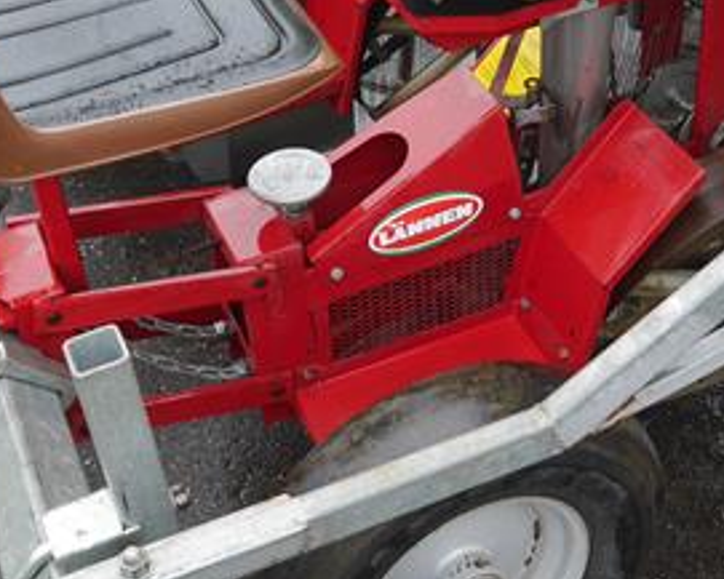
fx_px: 1479
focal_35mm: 69
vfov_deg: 21.9
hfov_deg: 27.5
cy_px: 123
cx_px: 349
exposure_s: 1/60
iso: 160
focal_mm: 15
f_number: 3.5
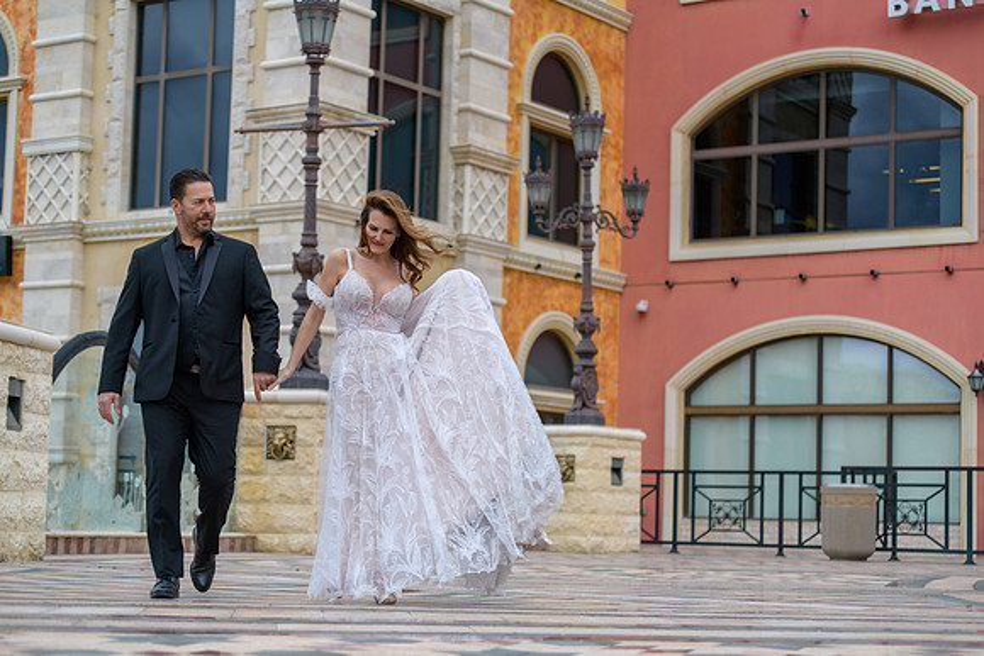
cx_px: 492
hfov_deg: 28.8
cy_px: 328
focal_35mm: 70
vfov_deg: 19.5
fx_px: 1914
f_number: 2.8
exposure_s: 1/3200
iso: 400
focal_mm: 70
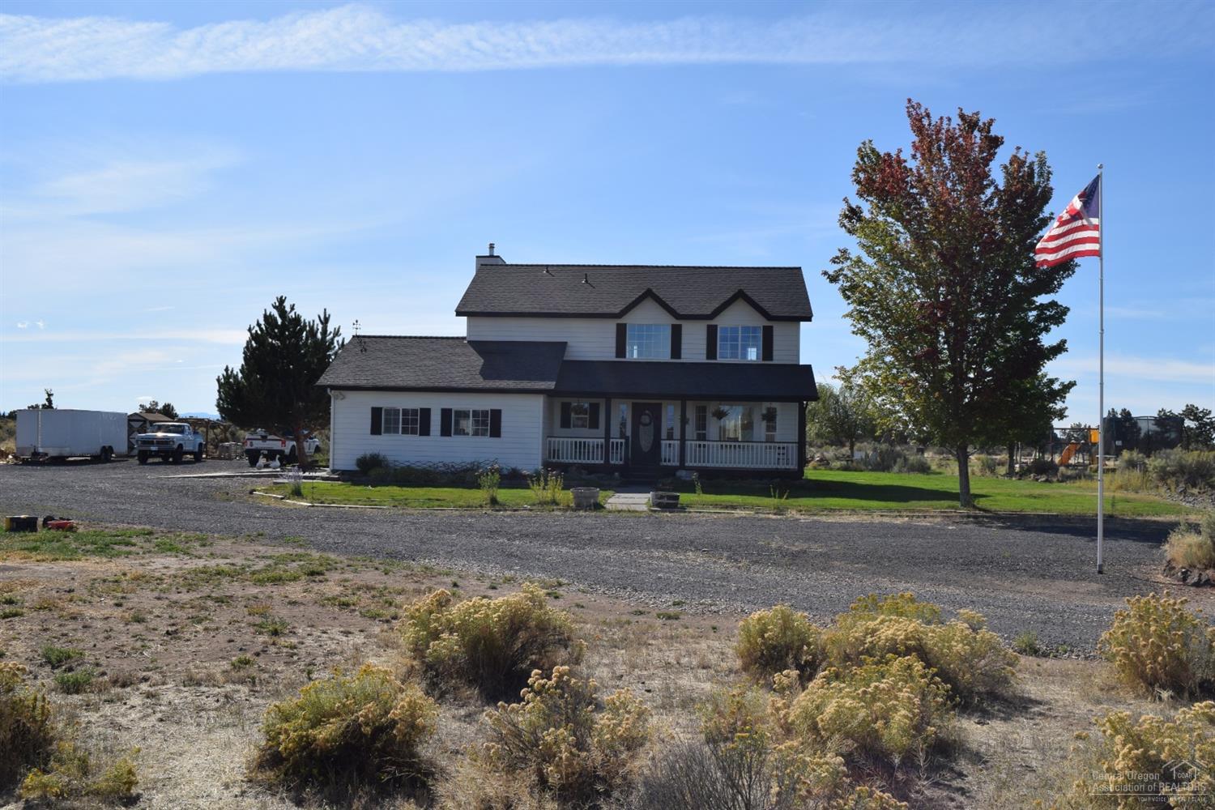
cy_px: 405
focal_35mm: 33
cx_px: 608
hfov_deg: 57.2
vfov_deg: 40.0
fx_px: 1114
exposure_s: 1/200
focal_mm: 22
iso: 100
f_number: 13
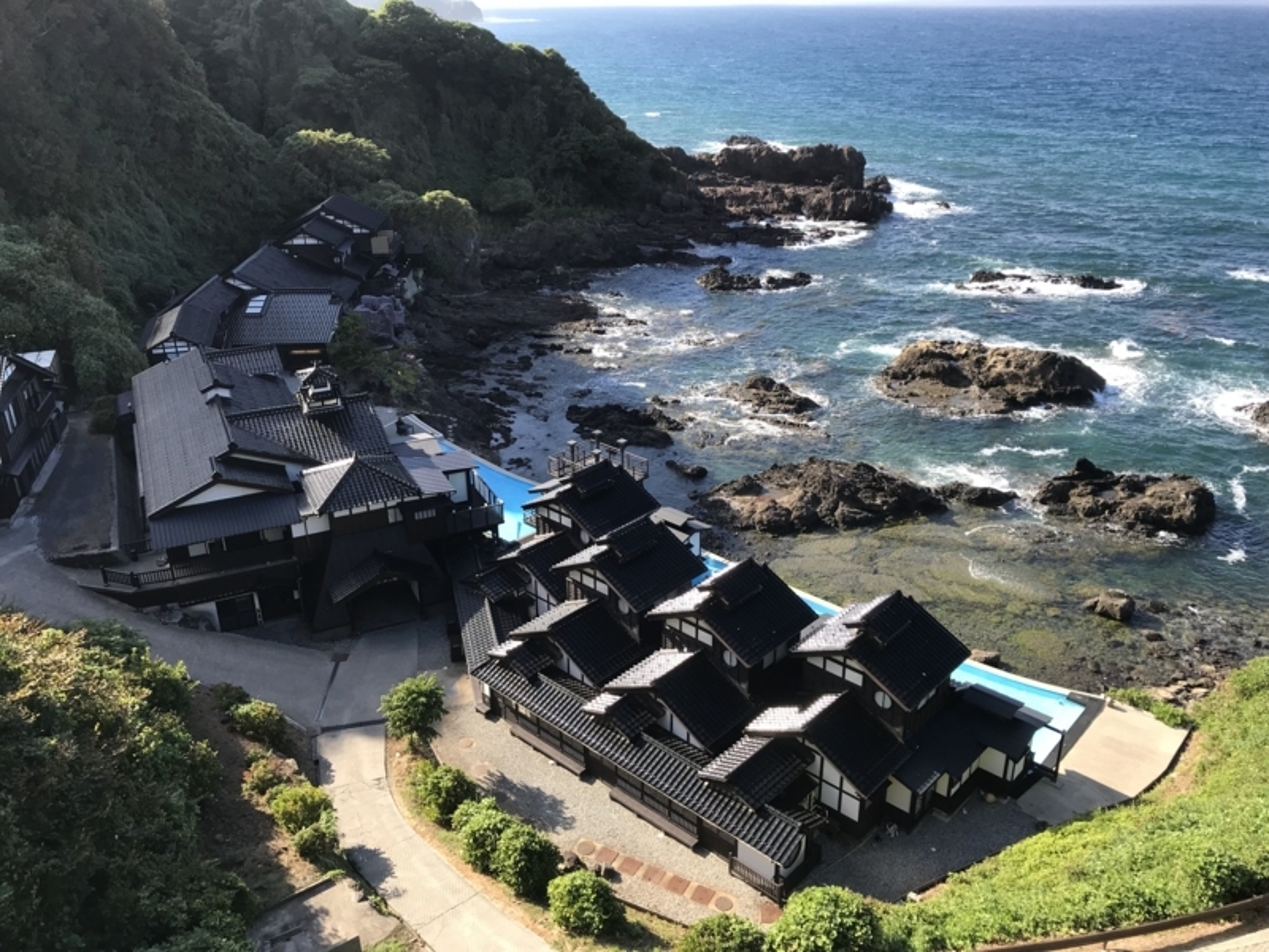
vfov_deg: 49.7
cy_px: 476
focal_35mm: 28
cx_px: 634
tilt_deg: -24.7
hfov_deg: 63.4
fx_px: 1026
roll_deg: +0.8
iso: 20
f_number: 1.8
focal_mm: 3.99
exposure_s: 1/598
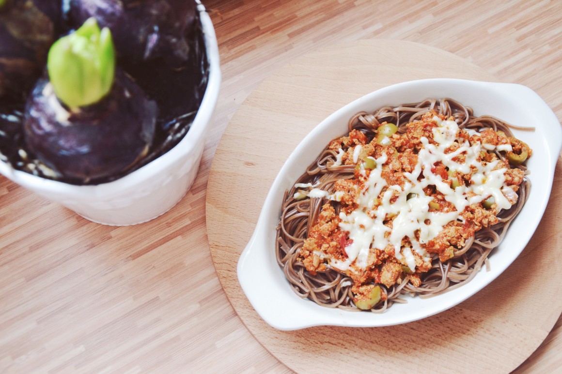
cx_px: 281
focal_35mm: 42
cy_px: 187
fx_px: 656
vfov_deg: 31.9
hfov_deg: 46.4
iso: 400
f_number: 4
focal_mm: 28
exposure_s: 1/20
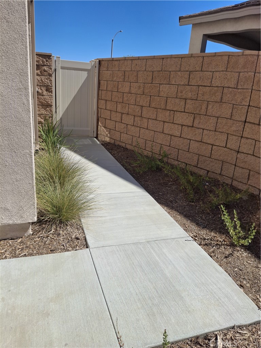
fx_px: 251
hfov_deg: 54.9
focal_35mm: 25
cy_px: 174
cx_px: 130
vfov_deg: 69.4
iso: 32
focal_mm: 4.69
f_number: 1.8
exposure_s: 1/1715
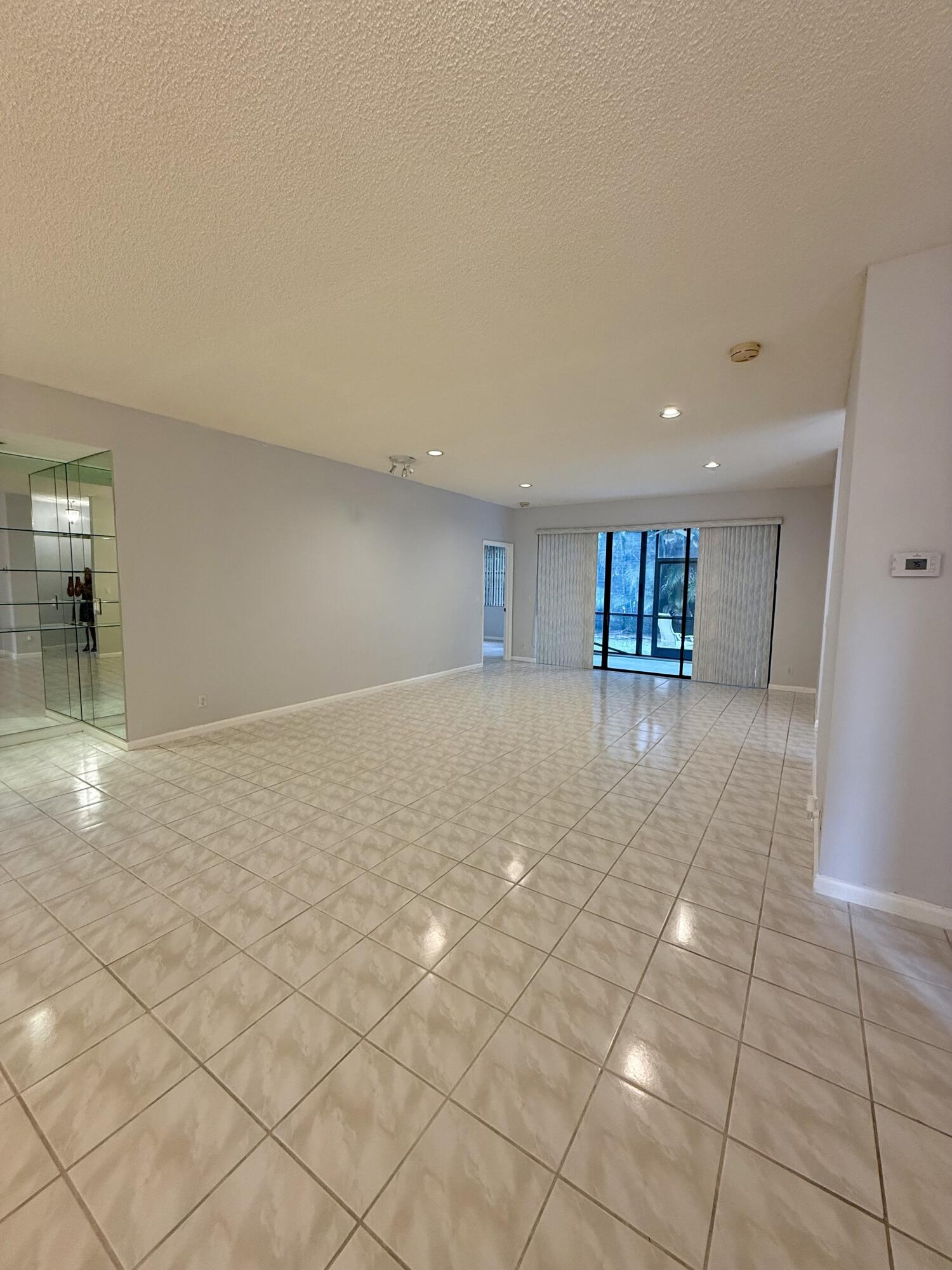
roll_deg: -1.8
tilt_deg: -5.4
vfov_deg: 102.1
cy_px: 635
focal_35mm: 14
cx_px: 476
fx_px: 513
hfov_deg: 85.7
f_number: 2.2
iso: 200
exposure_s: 1/120
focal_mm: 2.22
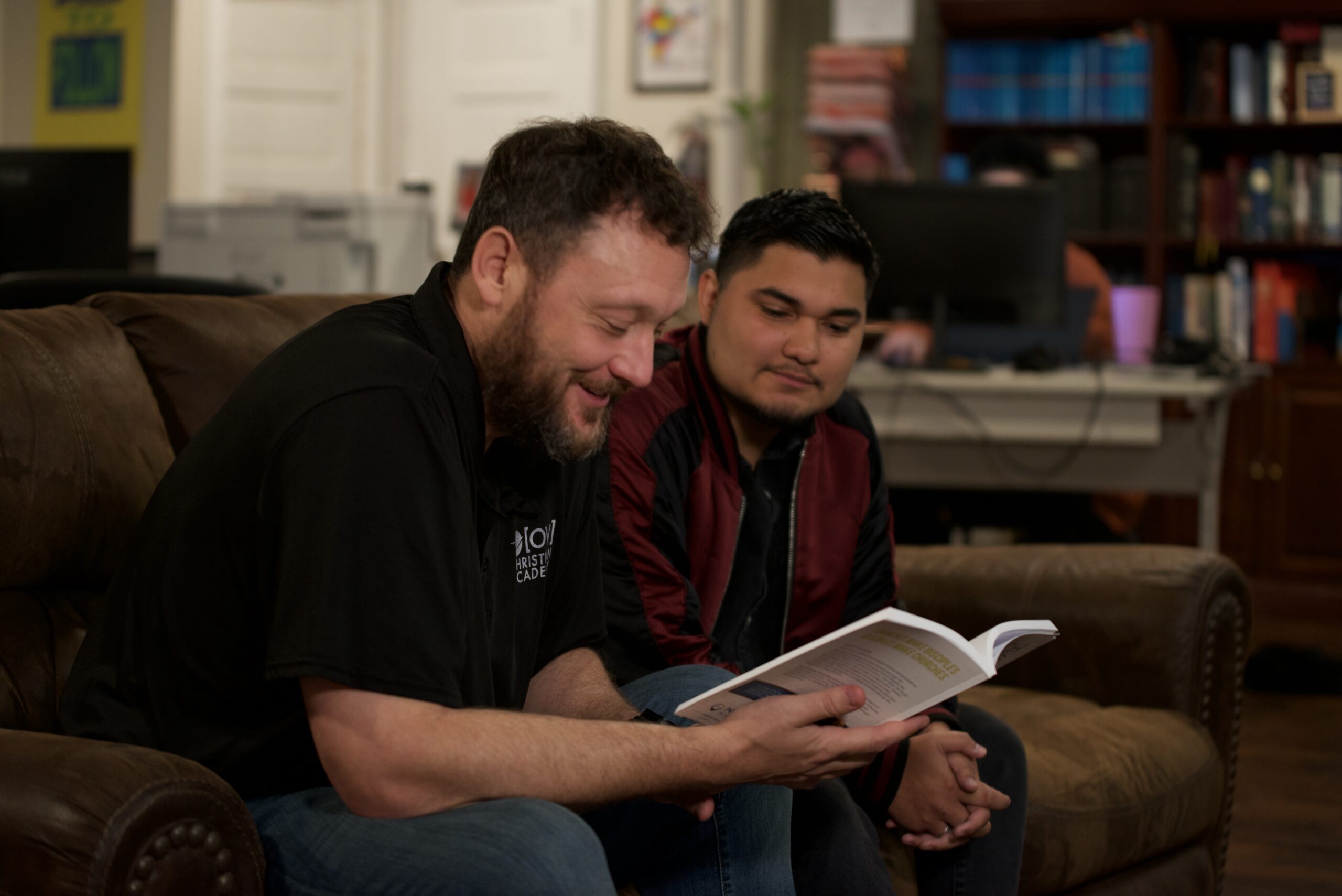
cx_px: 671
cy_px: 448
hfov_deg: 28.8
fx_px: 2610
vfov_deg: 19.5
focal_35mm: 70
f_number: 2.8
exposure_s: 1/80
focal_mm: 70
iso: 1250
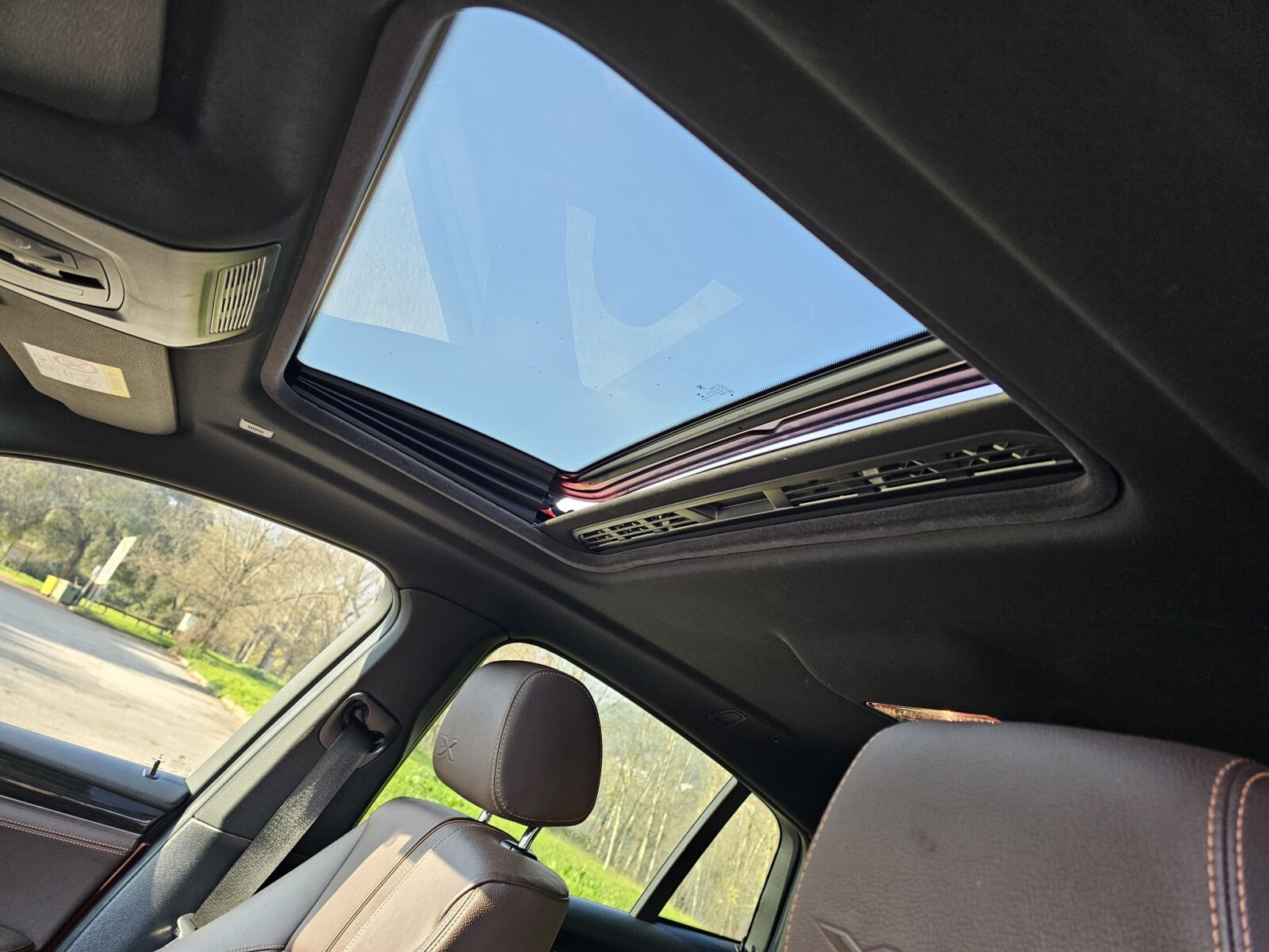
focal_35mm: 23
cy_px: 476
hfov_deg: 73.9
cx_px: 634
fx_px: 843
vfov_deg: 58.9
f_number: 1.7
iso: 100
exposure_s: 1/180
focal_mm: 6.3
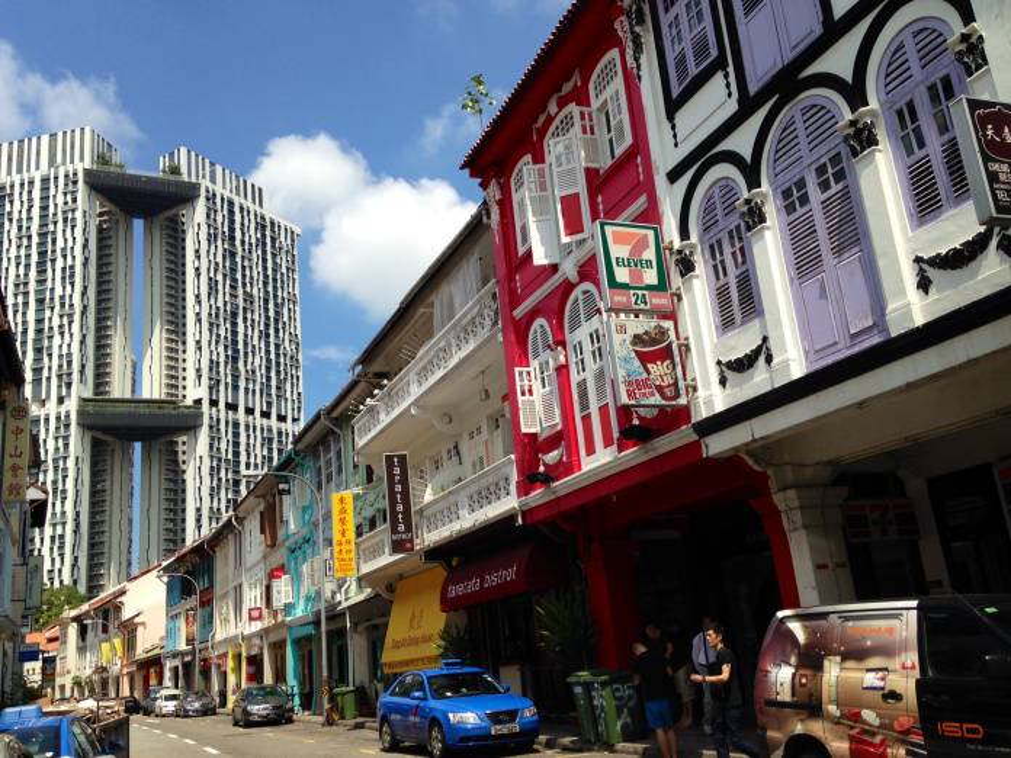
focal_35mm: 33
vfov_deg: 42.9
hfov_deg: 55.4
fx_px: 964
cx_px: 506
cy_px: 379
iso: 50
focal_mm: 4.12
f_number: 2.4
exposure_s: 1/1938
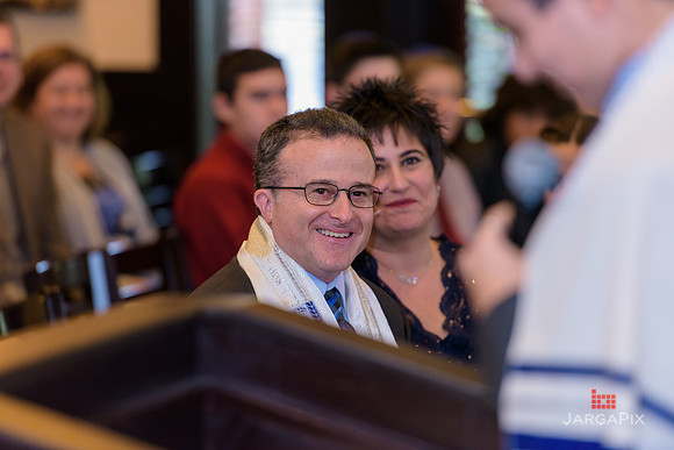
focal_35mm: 200
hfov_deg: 10.3
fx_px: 3745
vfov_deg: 6.9
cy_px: 225
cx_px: 337
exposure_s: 1/125
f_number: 3.2
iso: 1600
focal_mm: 200
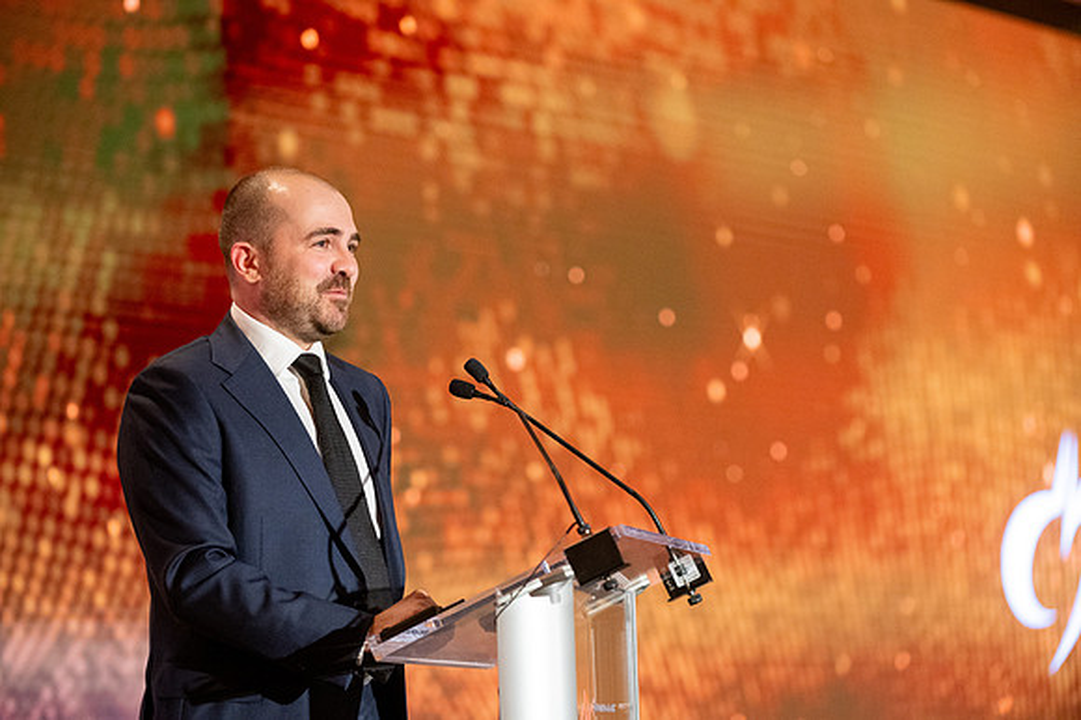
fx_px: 3901
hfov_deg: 15.8
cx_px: 540
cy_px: 360
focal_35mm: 130
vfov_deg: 10.5
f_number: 2.8
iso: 6400
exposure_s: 1/400
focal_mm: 130
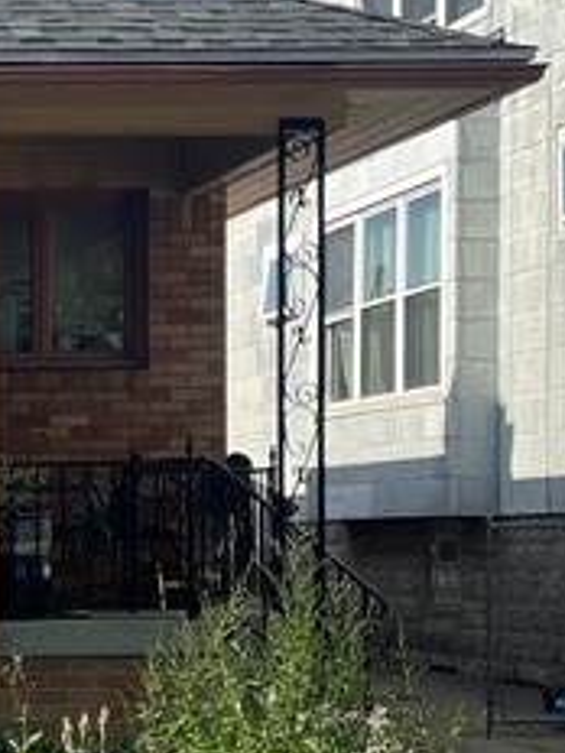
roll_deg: +0.7
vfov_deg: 16.9
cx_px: -396
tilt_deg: -1.3
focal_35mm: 115
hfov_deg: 12.0
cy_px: 636
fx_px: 2503
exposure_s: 1/2747
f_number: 1.6
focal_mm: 4.2
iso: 32
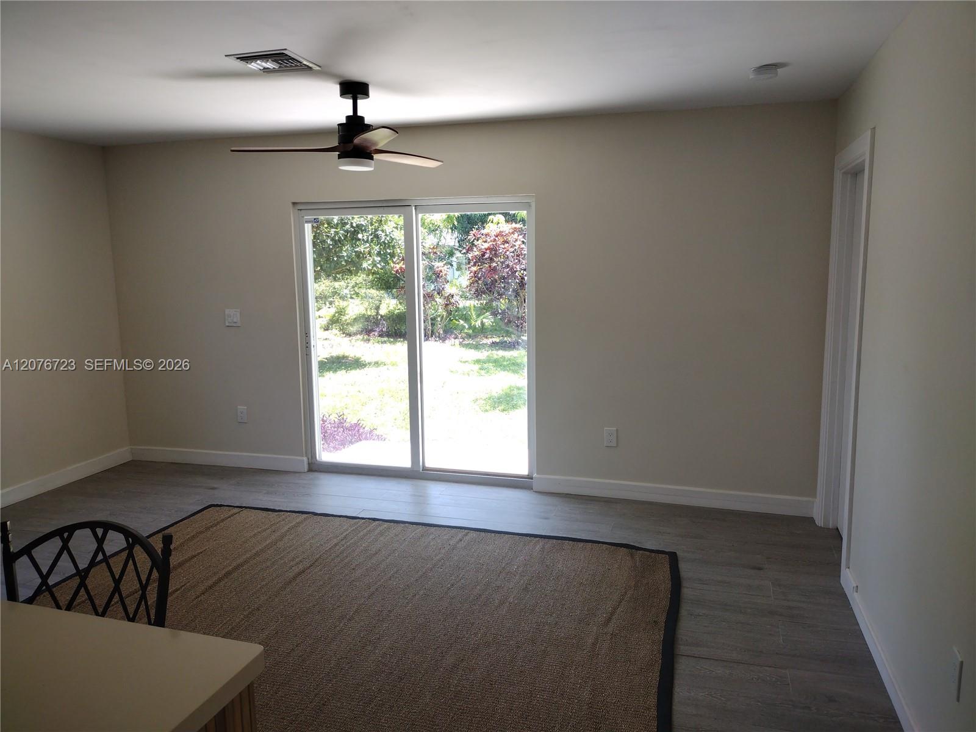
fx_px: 761
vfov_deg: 51.4
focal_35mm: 27
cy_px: 366
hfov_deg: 65.3
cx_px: 488
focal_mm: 4.71
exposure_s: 1/120
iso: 117
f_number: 1.7
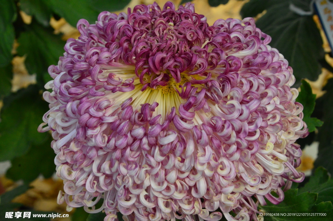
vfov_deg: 10.7
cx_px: 166
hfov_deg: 16.1
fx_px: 1178
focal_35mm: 128
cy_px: 110
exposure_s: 1/250
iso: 2200
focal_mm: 85
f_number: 22
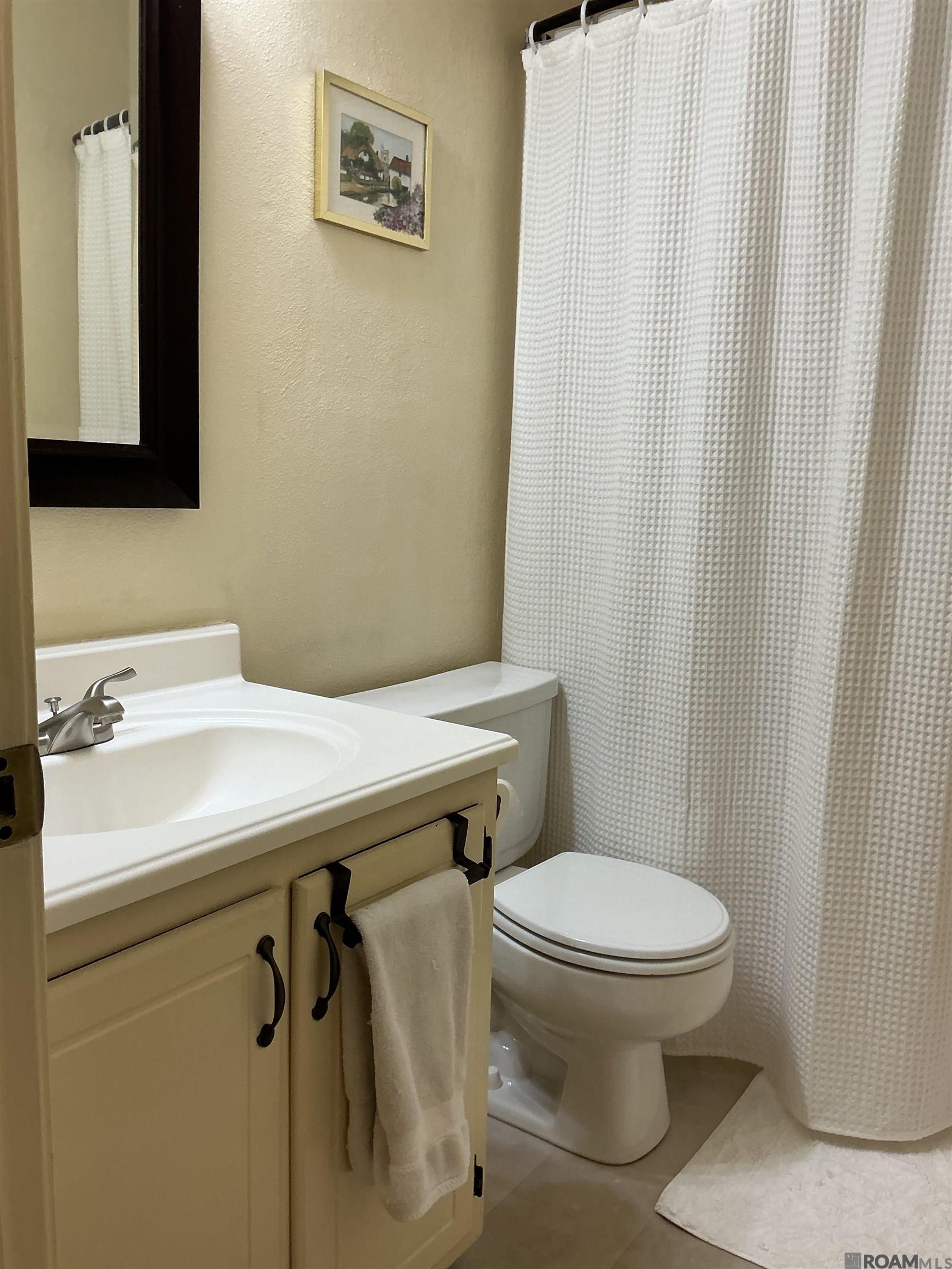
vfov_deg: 61.7
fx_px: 1063
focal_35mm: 29
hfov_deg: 48.2
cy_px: 634
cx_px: 476
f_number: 1.8
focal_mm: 3
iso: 40
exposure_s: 1/60
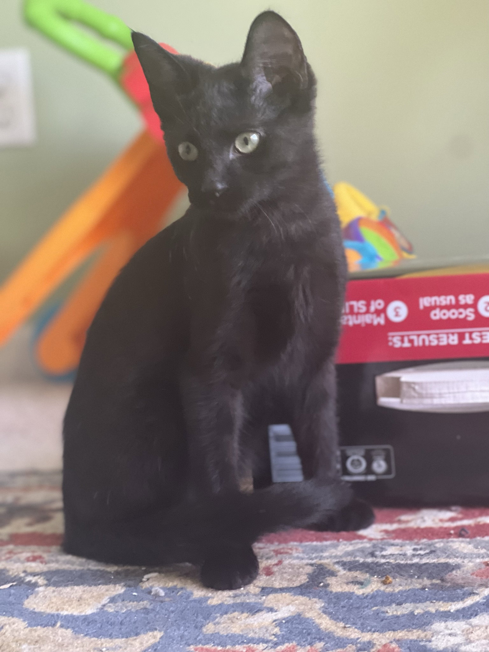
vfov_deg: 25.3
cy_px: 326
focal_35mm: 77
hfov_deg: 19.1
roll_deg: +4.6
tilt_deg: -5.6
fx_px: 1450
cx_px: 244
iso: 400
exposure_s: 1/35
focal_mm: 9
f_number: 2.8
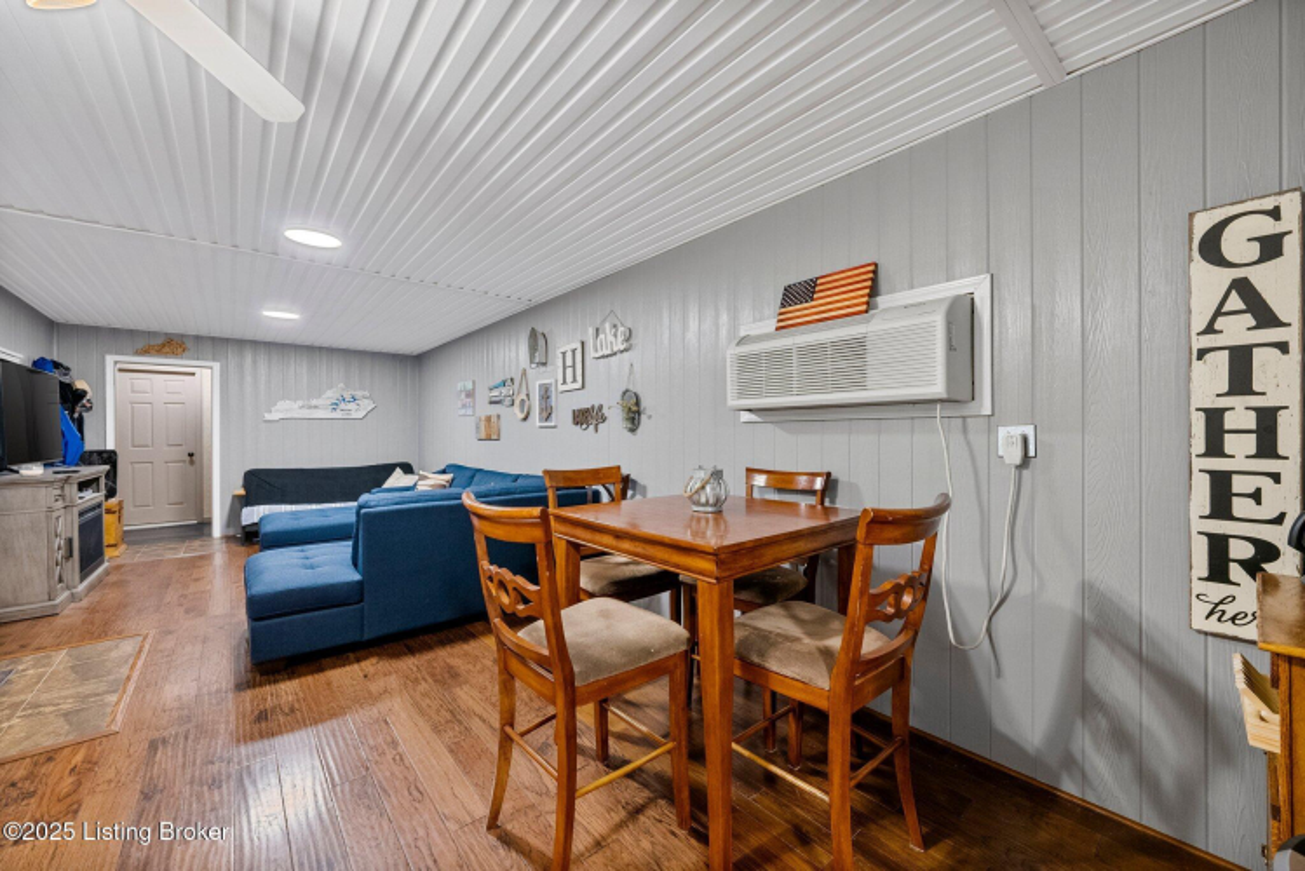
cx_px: 652
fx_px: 508
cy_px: 436
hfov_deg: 104.2
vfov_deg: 81.3
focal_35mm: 14
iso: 400
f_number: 7.1
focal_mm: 14
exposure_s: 1/2
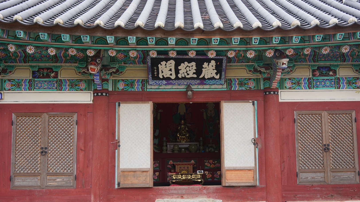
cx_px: 190
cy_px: 124
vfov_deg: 26.5
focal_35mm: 45
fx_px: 430
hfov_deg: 45.5
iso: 800
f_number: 13
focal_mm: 35
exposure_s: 1/100
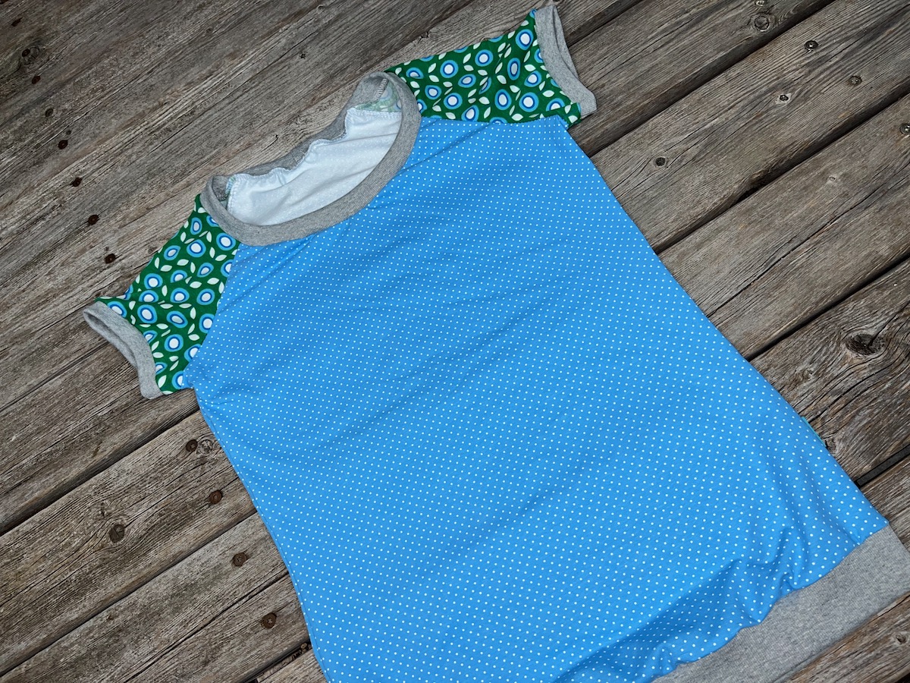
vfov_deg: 53.1
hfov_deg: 67.3
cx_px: 455
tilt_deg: -67.6
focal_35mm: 26
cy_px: 342
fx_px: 683
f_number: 1.6
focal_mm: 5.1
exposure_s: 1/100
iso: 32
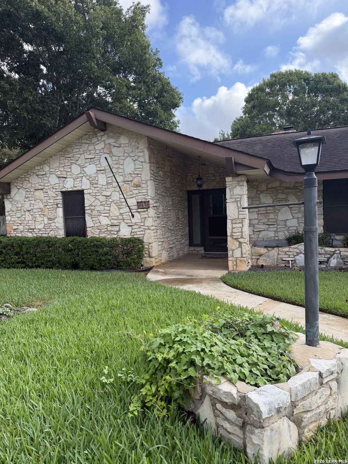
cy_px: 232
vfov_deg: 71.6
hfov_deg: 56.8
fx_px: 322
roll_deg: +2.6
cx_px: 174
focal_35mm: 24
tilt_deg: -2.4
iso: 100
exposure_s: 1/1553
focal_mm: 6.76
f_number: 1.78
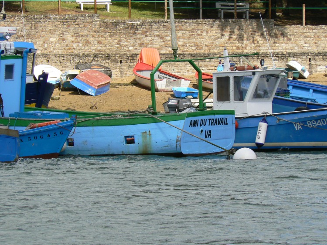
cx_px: 164
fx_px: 2757
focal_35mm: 292
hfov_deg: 6.8
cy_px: 122
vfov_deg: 5.1
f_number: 6.3
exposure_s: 1/400
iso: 80
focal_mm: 48.6
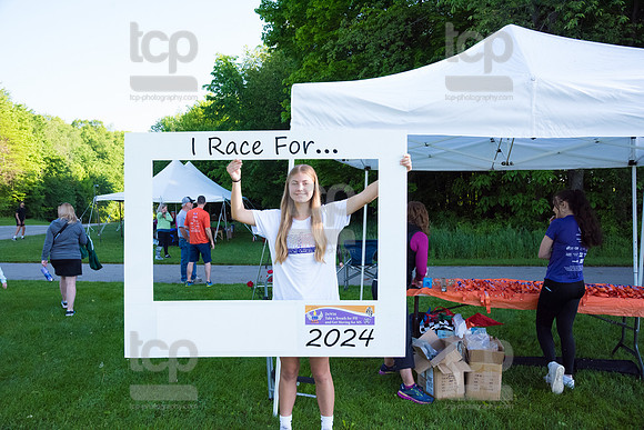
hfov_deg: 65.5
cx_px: 322
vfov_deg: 46.4
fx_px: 501
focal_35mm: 28
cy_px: 215
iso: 3200
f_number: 6.3
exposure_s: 1/1250
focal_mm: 28
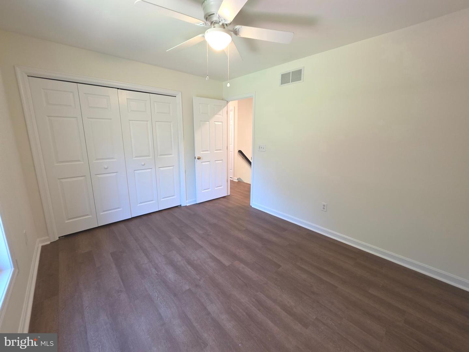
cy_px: 176
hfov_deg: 106.2
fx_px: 176
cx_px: 234
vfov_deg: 89.9
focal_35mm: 13
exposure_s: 1/60
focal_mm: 2.2
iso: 160
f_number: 1.9
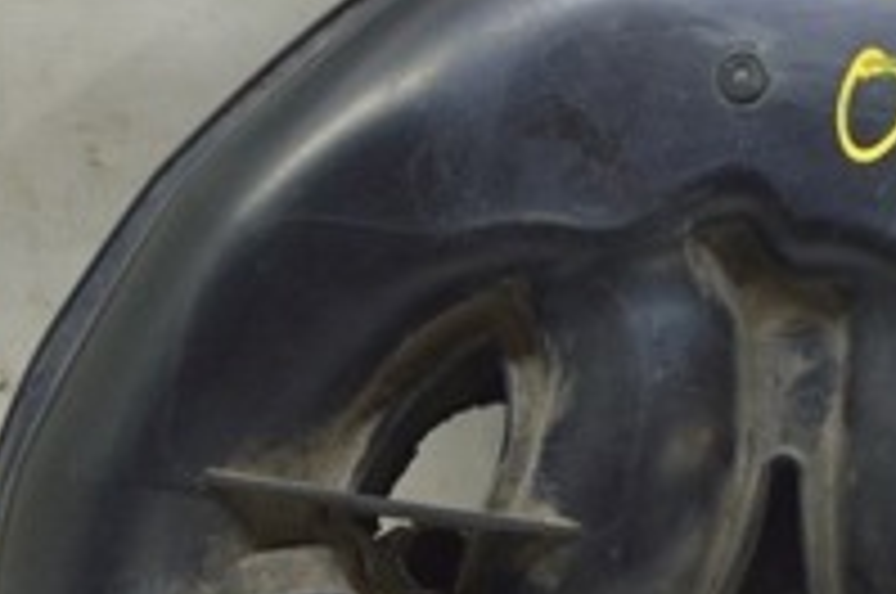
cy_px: 520
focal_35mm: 135
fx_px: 3355
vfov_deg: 10.1
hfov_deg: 15.0
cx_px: 869
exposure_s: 1/20
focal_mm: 28
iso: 400
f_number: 5.6
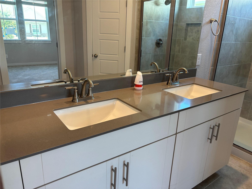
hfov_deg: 67.3
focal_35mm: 26
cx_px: 126
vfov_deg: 53.1
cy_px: 94
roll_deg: -1.7
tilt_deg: -17.6
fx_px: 189
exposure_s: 1/60
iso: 80
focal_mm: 5.96
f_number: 1.6
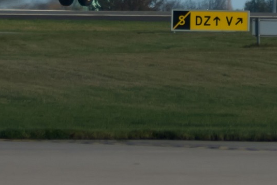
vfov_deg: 0.7
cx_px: 66
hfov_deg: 1.0
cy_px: -87
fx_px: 15482
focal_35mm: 2010
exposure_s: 1/1600
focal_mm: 300
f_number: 5.6
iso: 100
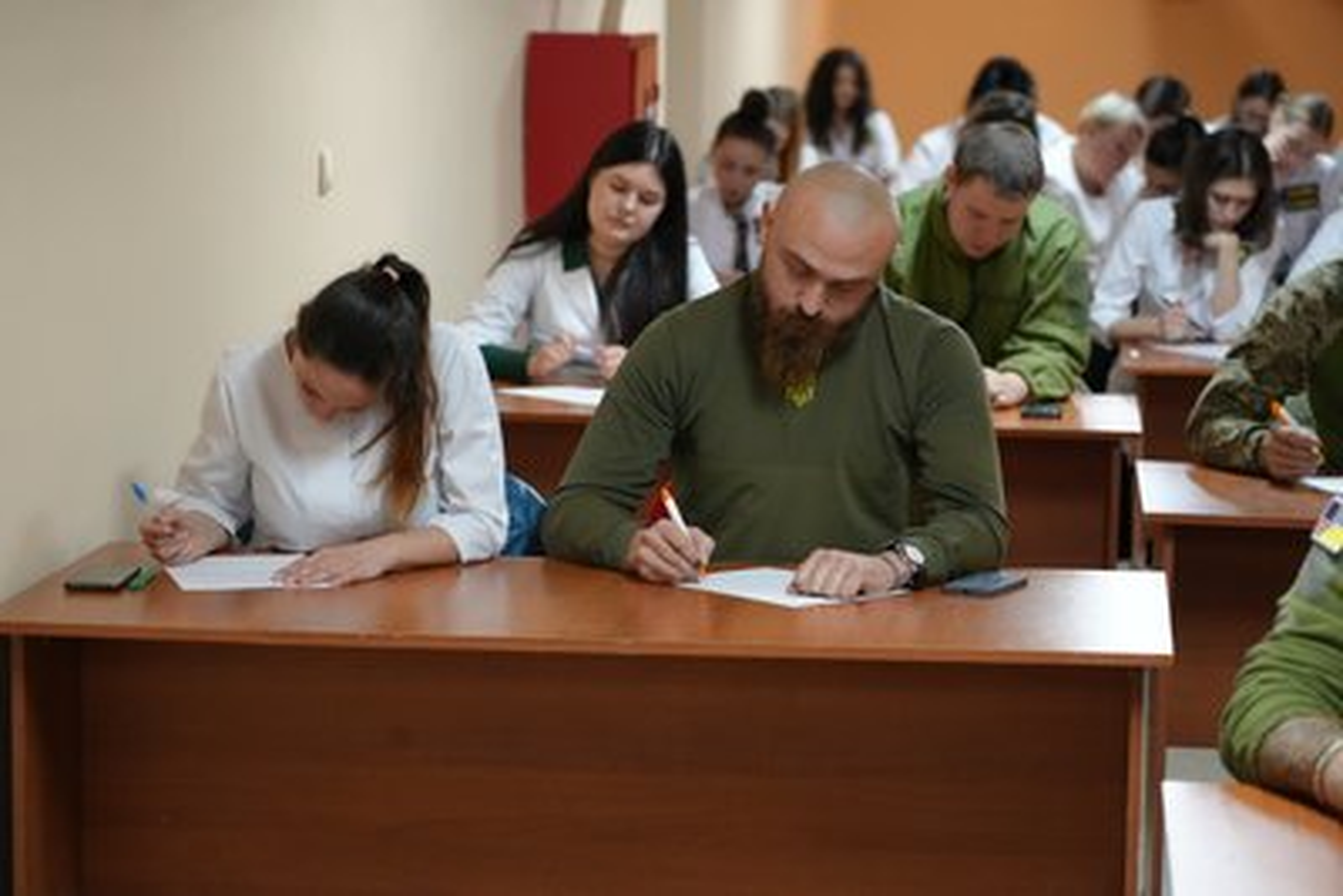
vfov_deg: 13.1
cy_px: 448
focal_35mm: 105
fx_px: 3918
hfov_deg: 19.4
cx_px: 672
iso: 5000
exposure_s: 1/160
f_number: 4
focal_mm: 105
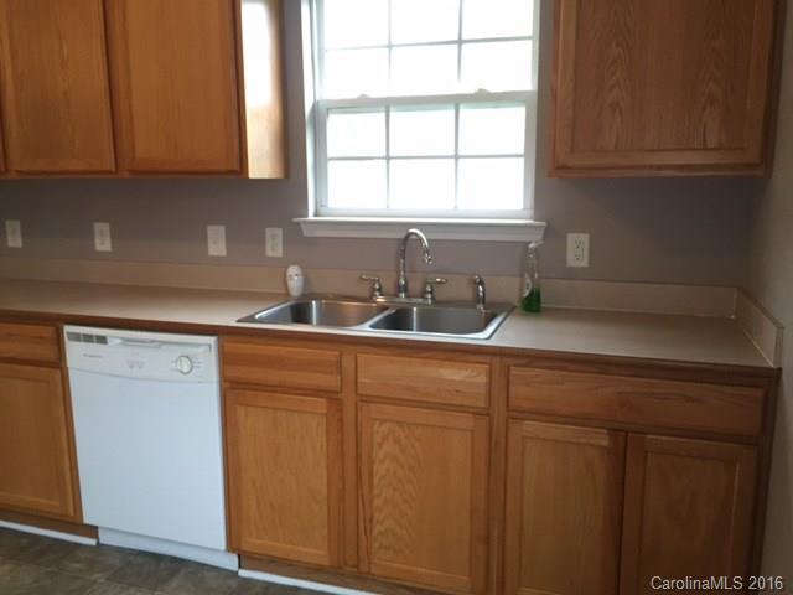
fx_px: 664
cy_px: 298
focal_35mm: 29
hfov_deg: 61.7
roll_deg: +0.2
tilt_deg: -11.0
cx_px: 396
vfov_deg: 48.2
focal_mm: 4.15
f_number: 2.2
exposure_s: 1/30
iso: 100
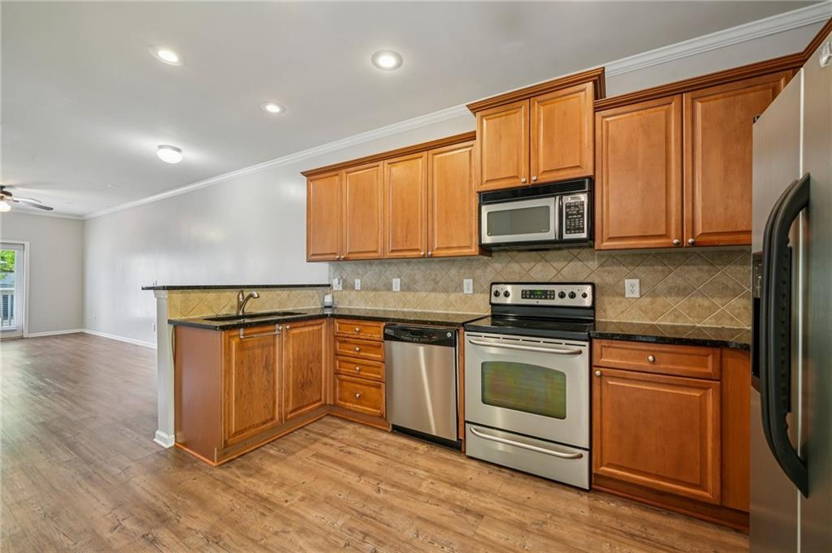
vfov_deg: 81.1
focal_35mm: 14
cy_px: 276
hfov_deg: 104.3
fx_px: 323
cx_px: 416
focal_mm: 14
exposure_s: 1/5
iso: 400
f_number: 8
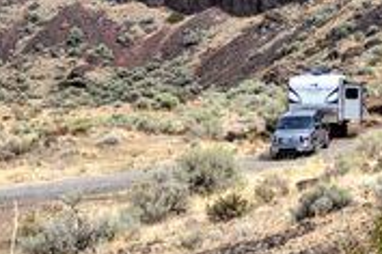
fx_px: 1975
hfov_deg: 11.0
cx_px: 253
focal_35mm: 186
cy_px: 9
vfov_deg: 7.4
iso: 250
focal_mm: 55
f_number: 9
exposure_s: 1/400
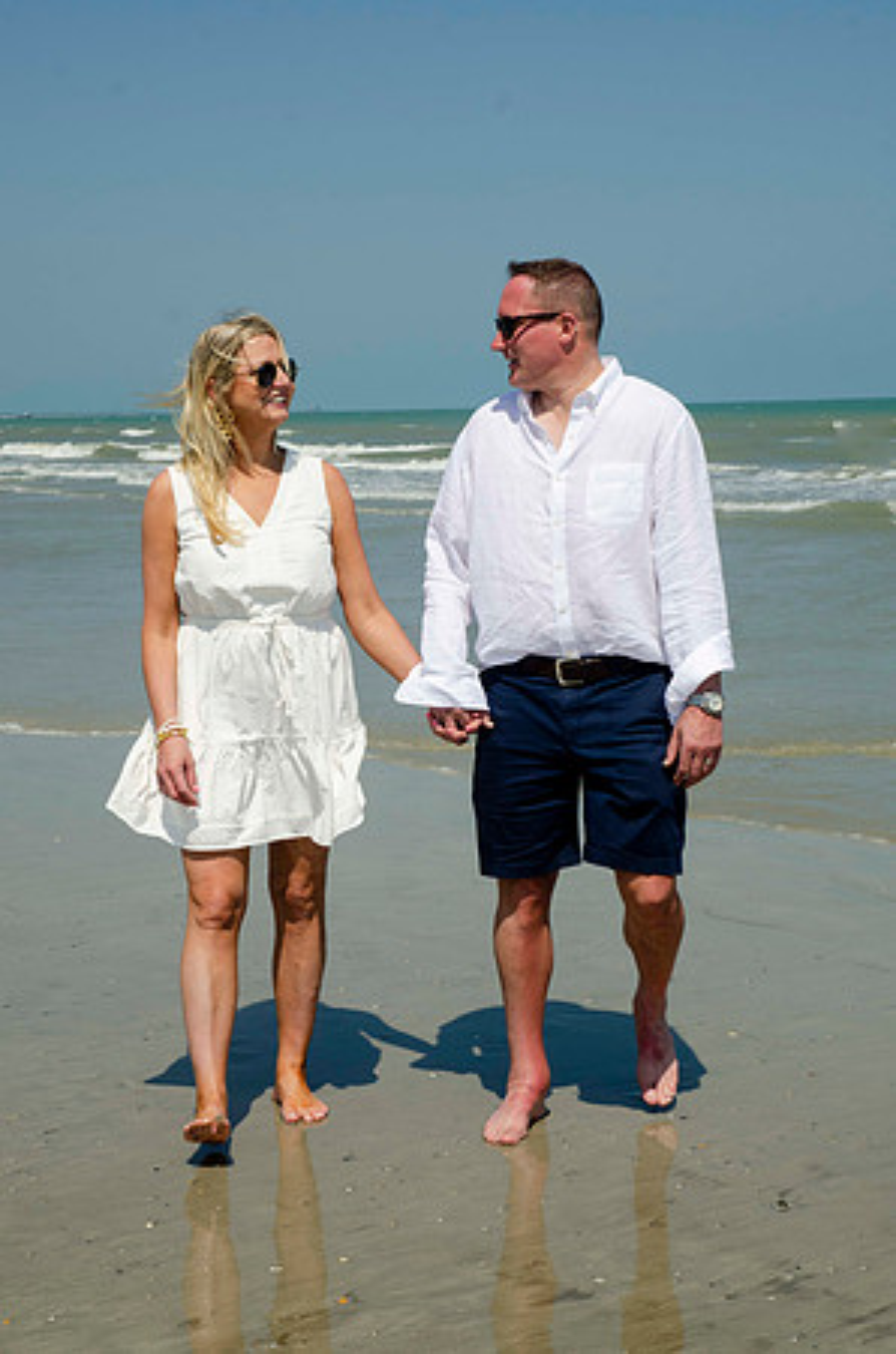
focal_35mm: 66
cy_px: 677
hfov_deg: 20.5
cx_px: 448
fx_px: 2475
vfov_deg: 30.6
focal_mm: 44
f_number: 10
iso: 100
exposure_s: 1/250
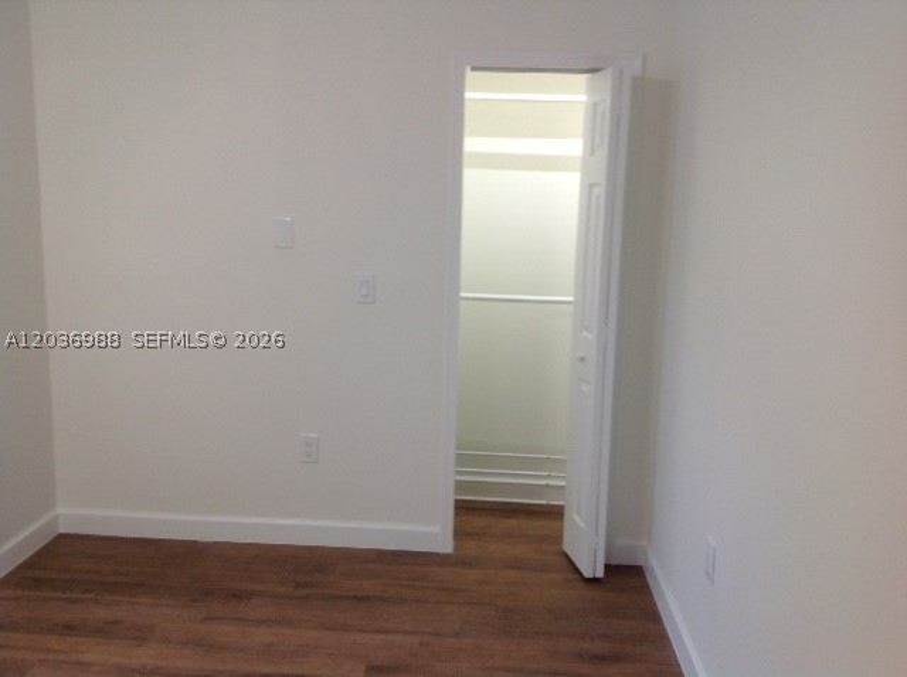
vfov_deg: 40.6
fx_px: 916
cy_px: 338
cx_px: 454
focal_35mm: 35
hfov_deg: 52.7
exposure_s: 1/40
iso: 50
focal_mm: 4.28
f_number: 2.4
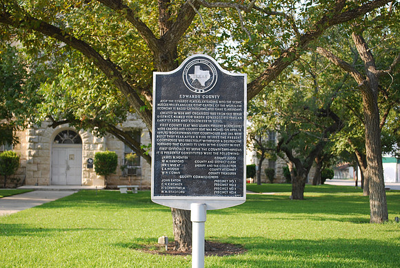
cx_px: 200
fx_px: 601
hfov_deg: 36.8
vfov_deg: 25.2
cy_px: 134
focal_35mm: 54
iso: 125
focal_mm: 36
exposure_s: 1/125
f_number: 5.6
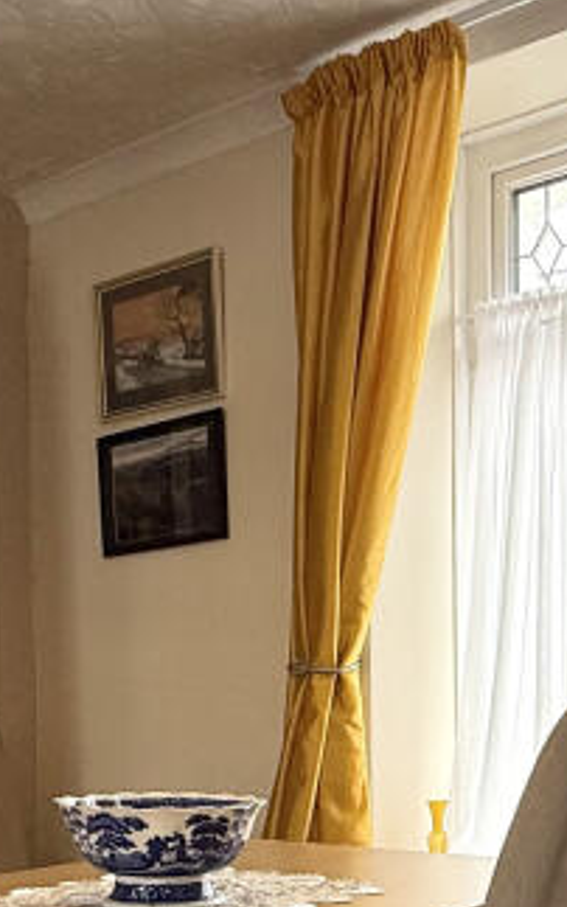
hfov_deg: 27.3
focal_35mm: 47
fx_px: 1162
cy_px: 764
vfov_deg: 40.3
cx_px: 362
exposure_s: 1/129
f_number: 2.2
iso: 50
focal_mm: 2.22
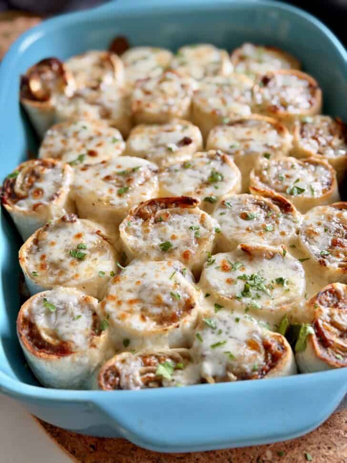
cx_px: 174
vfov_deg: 39.7
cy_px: 232
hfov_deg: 30.3
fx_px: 642
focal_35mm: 48
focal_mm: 6.8
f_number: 1.8
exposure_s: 1/121
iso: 80
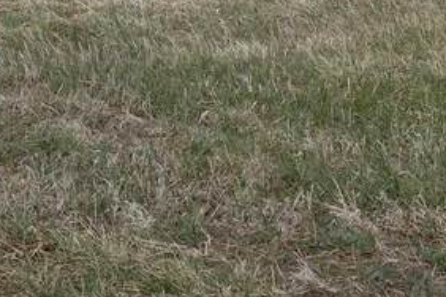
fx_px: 1685
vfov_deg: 9.5
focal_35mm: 136
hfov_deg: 13.5
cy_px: -273
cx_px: -351
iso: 125
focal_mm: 11
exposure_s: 1/640
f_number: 4
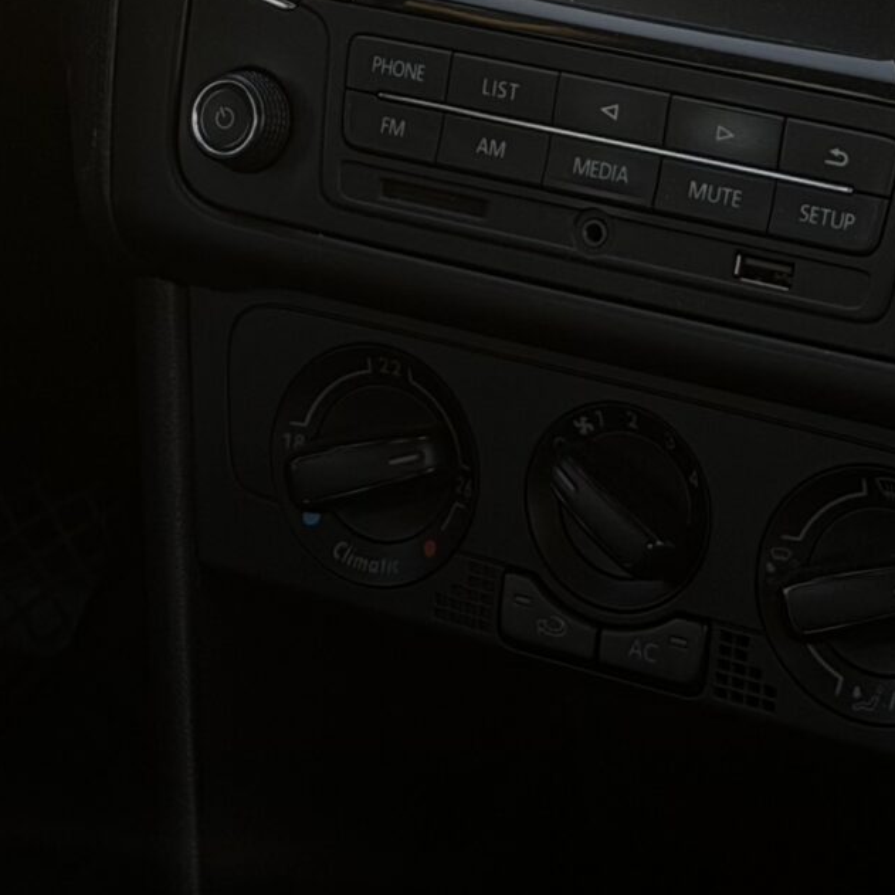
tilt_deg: -19.5
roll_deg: +6.4
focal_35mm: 172
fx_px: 5031
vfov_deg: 10.0
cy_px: -191
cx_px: 85
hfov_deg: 10.1
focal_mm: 6.76
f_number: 1.78
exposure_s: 1/188
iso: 64
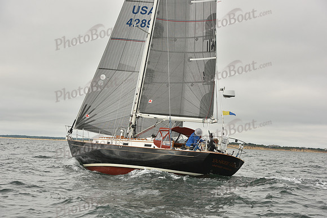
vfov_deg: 14.4
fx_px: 863
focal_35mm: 95
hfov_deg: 21.5
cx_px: 164
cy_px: 109
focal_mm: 95
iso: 320
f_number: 8
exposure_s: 1/800
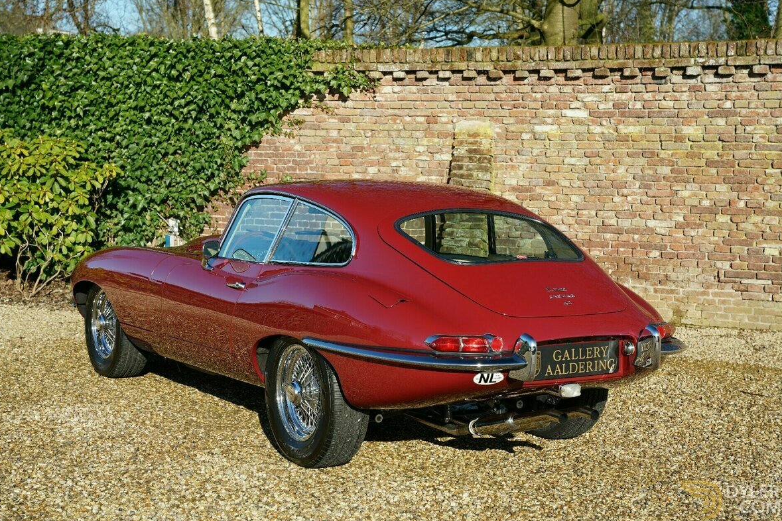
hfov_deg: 34.4
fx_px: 1262
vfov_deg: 23.3
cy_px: 261
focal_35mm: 58
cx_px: 389
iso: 100
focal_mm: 57.1
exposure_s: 1/125
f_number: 6.3
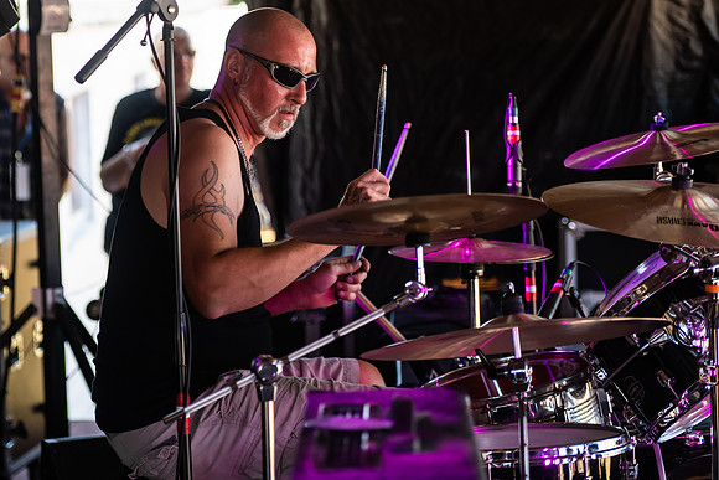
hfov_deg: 17.7
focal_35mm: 115
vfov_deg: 11.9
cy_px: 184
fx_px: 2296
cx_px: 215
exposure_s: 1/640
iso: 500
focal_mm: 78
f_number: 2.8
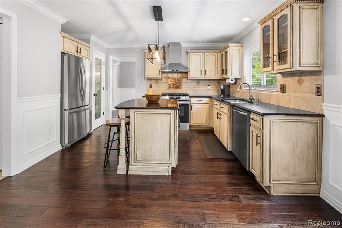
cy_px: 114
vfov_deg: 72.0
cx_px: 171
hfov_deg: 95.0
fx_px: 157
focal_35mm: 16
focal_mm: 16.5
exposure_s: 1/125
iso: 12800
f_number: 7.1
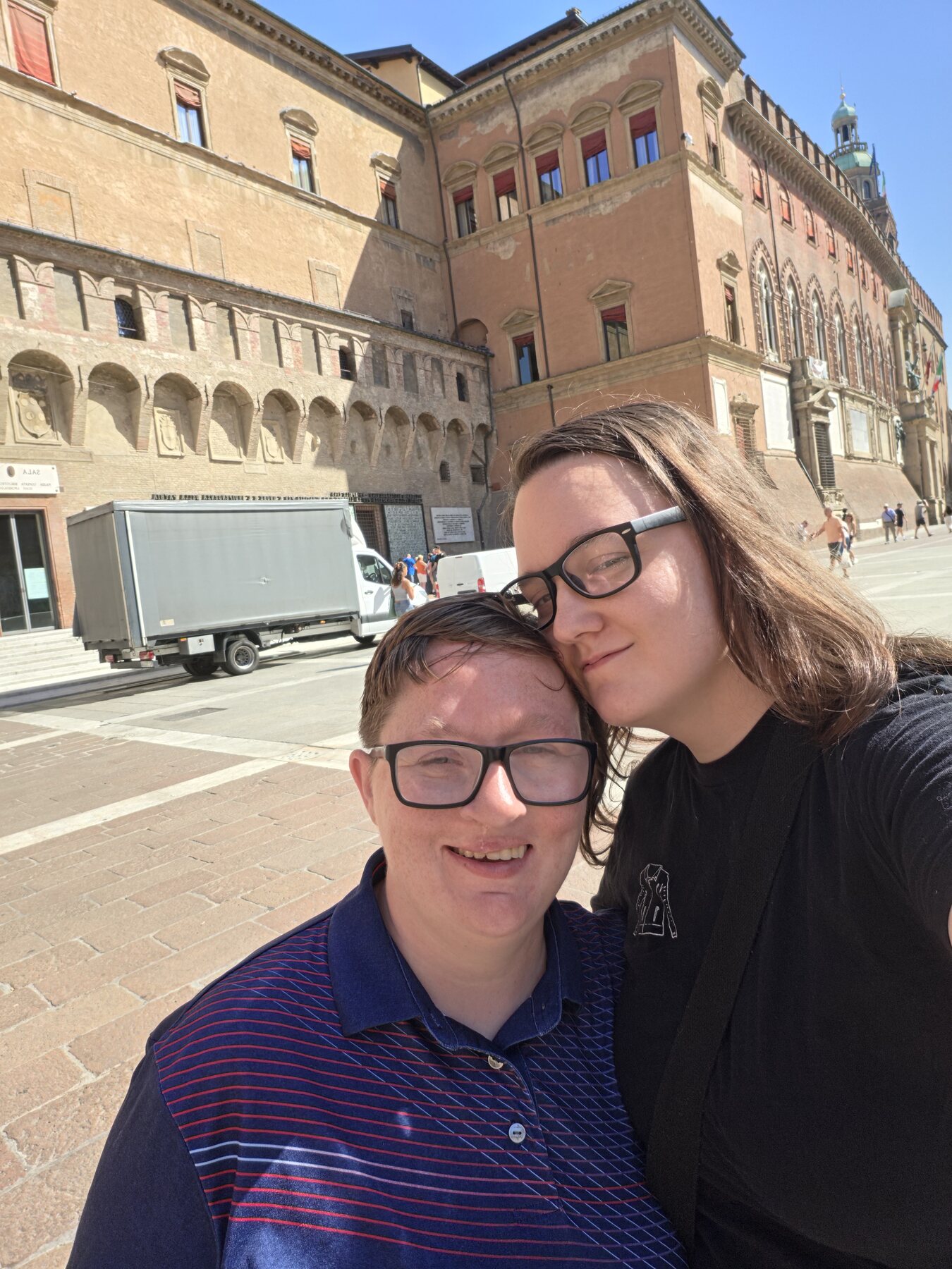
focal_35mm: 23
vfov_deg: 73.9
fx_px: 843
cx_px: 476
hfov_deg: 58.9
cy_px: 634
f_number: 2.2
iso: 40
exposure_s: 1/794
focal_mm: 3.3
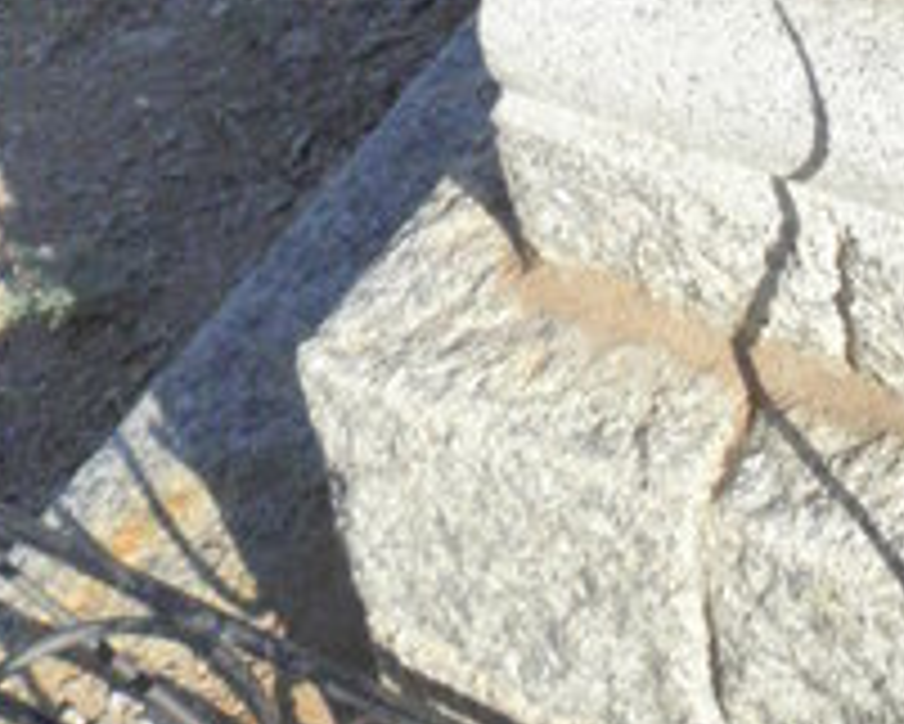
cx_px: 1246
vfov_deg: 12.7
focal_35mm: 101
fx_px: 2704
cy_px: -868
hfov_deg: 17.5
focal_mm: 4.6
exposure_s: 1/640
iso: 200
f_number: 6.3
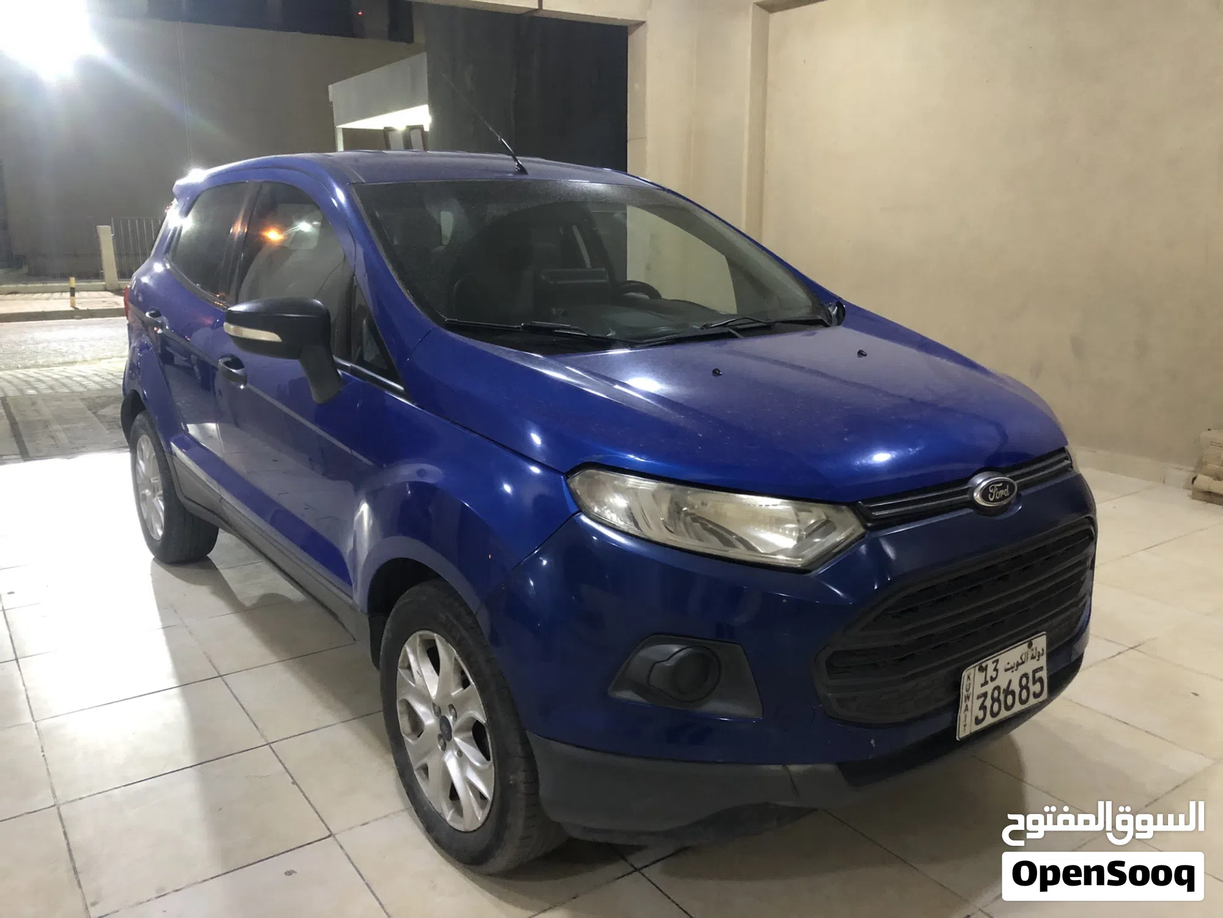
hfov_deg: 63.4
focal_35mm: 28
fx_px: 989
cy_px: 459
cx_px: 612
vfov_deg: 49.7
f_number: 1.8
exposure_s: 1/7
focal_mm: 3.99
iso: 100
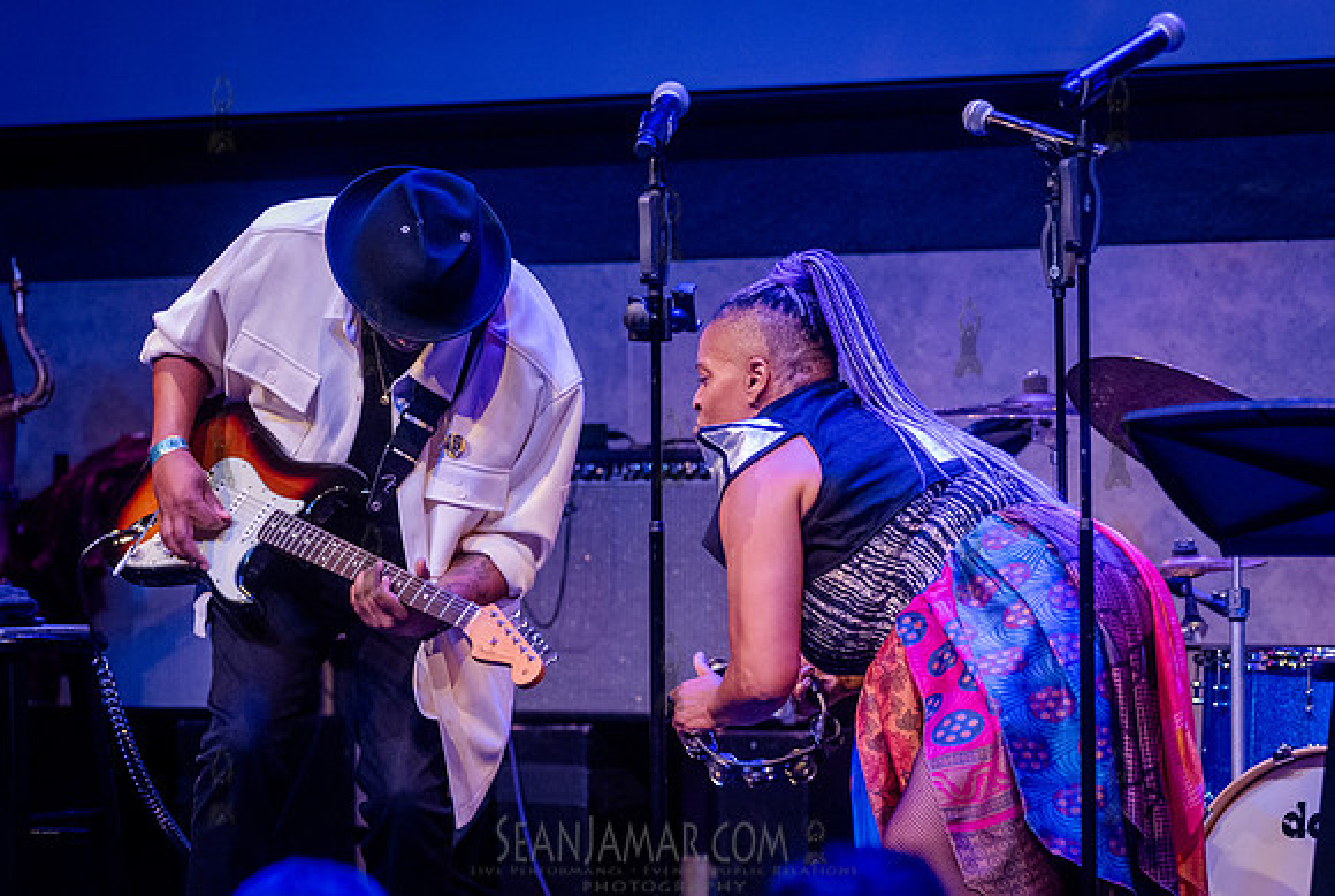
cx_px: 534
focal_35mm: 146
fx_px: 5441
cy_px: 438
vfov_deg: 9.4
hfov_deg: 14.0
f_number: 3.5
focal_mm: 120
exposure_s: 1/400
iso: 5000
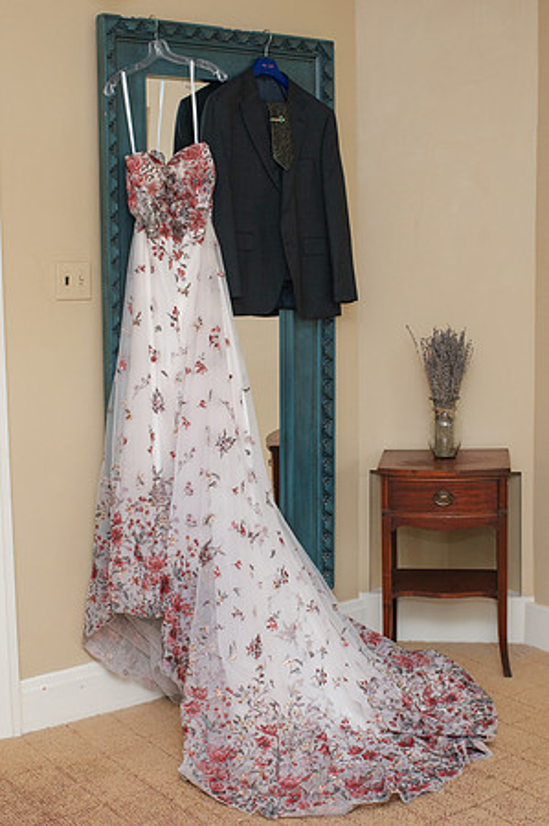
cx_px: 264
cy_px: 419
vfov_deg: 37.0
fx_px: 1236
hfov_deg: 25.0
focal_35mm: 54
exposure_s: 1/200
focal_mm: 35
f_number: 5
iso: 1000
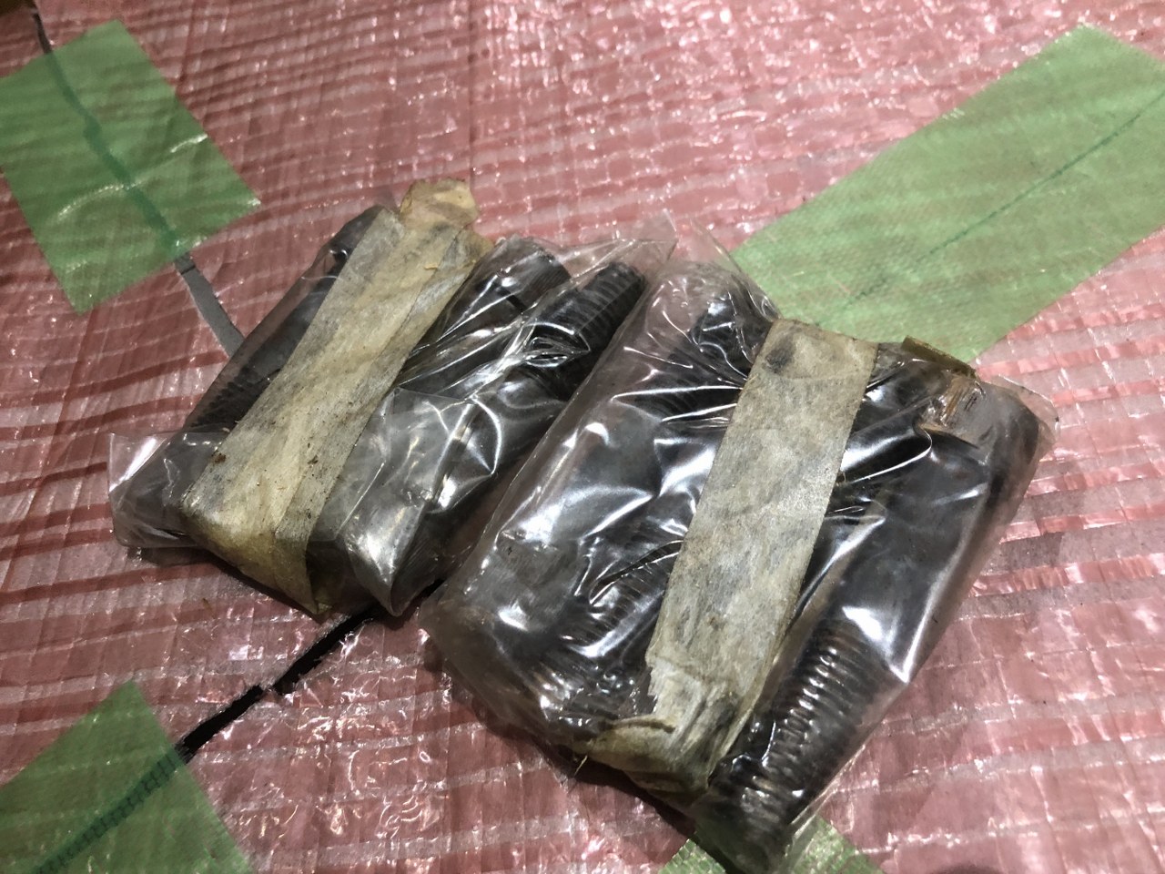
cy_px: 437
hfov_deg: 63.4
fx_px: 942
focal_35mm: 28
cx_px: 582
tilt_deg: -54.2
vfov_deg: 49.7
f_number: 1.8
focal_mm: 3.99
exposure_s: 1/15
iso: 64
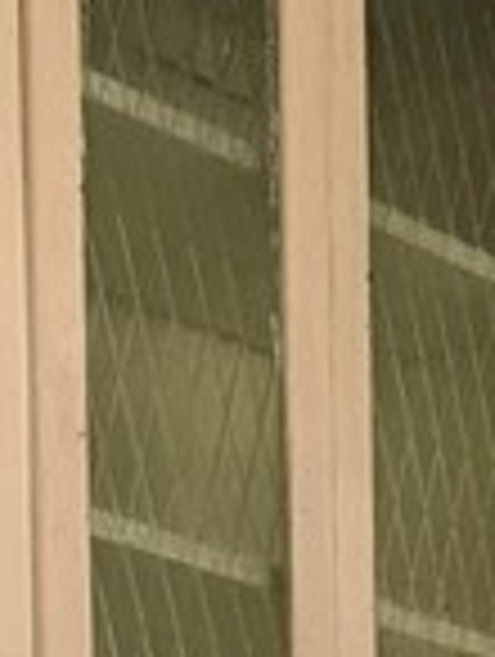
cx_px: 675
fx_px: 3194
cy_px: 1692
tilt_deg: -5.2
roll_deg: -1.4
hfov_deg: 8.7
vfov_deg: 10.0
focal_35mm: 168
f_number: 1.78
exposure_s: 1/60
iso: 320
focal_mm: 6.76
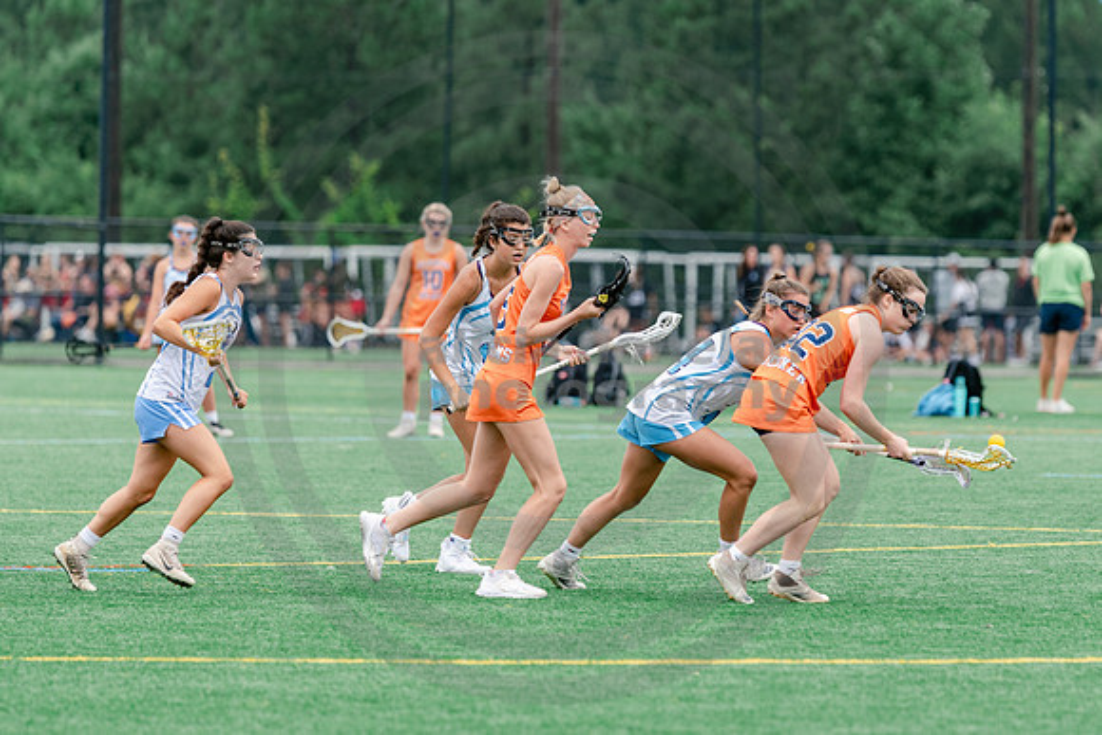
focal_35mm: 348
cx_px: 732
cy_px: 335
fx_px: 10642
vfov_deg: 4.0
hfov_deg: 5.9
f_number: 3.2
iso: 250
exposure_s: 1/640
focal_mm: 200
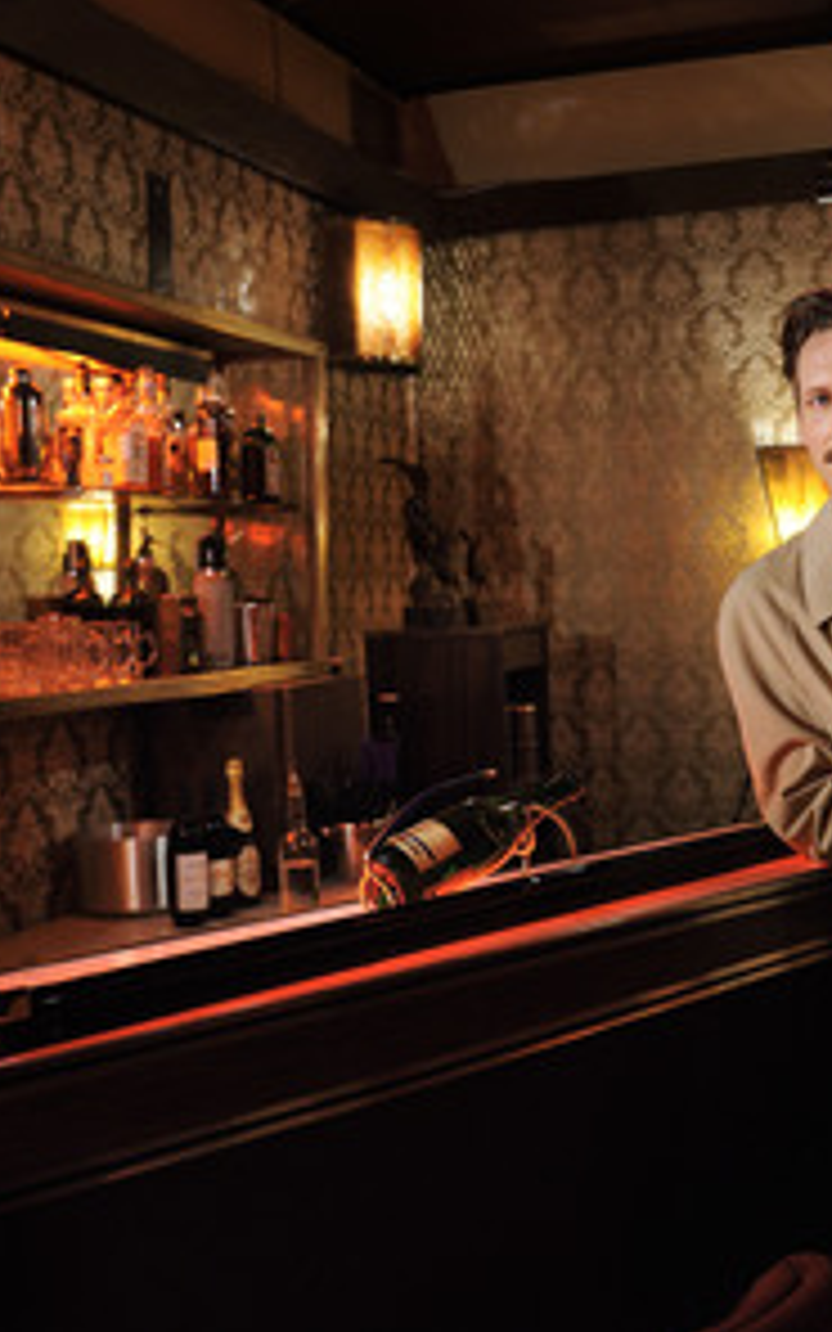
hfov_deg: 28.4
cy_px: 670
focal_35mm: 45
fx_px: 1633
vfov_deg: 44.4
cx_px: 546
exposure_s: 1/15
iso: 1600
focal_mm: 29
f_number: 3.2
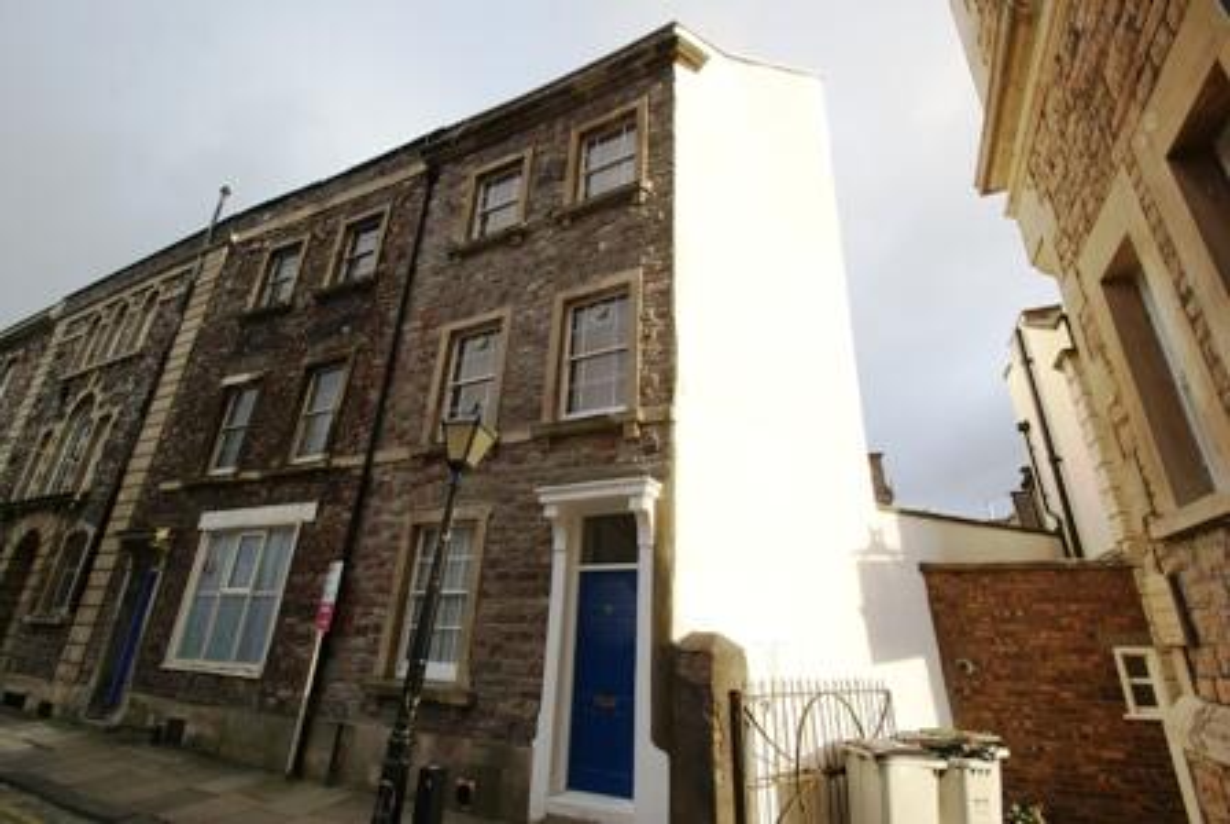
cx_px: 615
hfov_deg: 100.3
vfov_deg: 77.5
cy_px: 412
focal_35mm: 15
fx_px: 513
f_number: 5.6
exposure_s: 1/50
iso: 100
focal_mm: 10
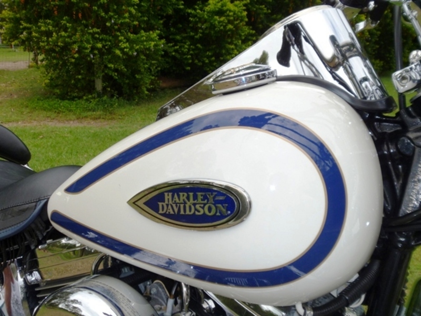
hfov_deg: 52.6
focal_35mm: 35
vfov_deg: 40.7
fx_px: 426
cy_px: 158
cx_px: 210
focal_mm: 6.3
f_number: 4.5
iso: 100
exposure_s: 1/320
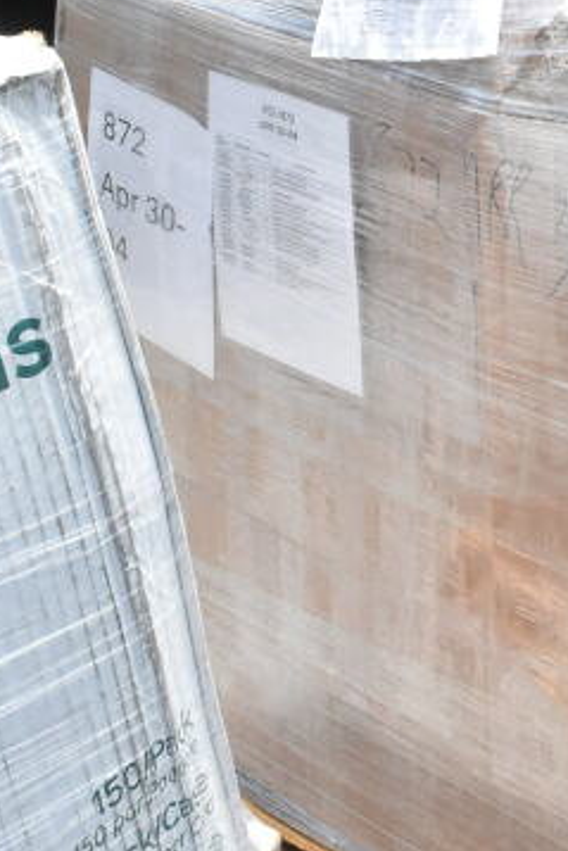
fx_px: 1631
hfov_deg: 18.6
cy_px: 307
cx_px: 708
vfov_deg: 29.1
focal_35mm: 69
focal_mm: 18
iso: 1600
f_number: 13
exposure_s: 1/640
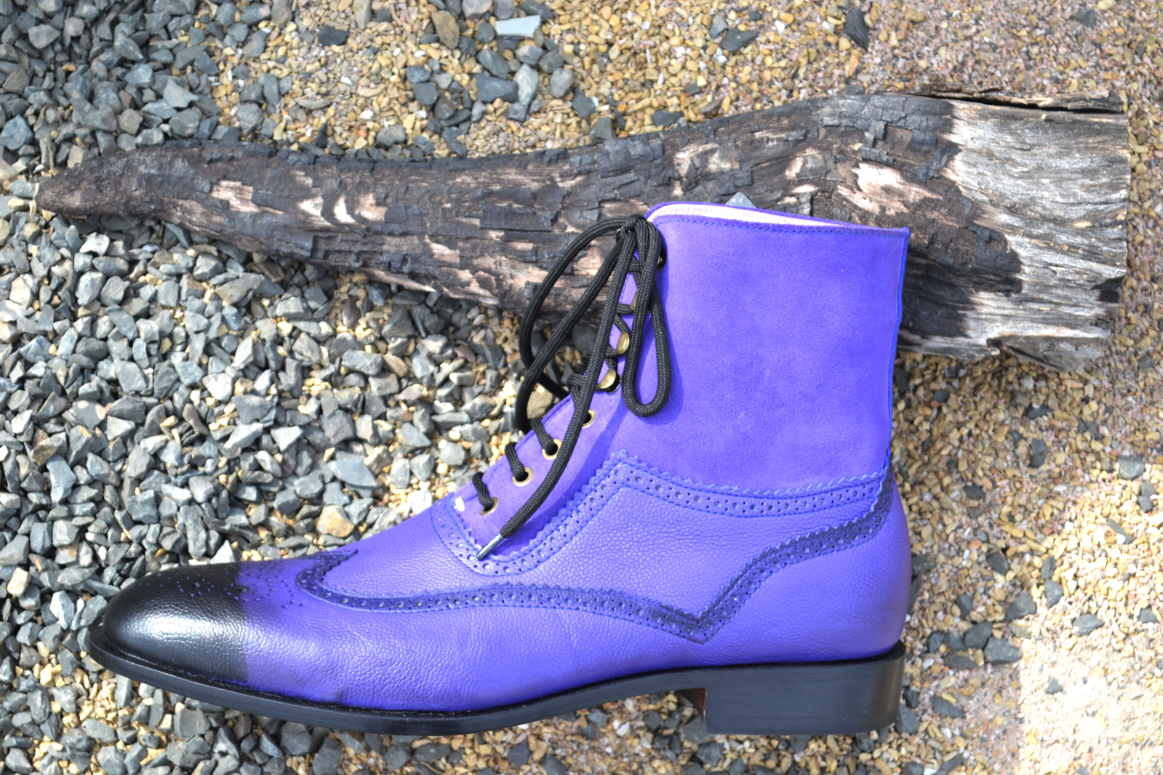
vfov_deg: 16.6
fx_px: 2665
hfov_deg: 24.6
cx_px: 582
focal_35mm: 82
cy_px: 388
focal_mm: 55
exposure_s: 1/125
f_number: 5.6
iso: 100
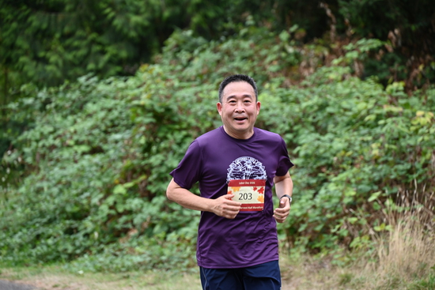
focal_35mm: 200
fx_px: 2417
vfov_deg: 6.9
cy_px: 145
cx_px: 218
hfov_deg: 10.3
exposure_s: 1/250
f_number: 6.3
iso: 450
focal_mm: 200
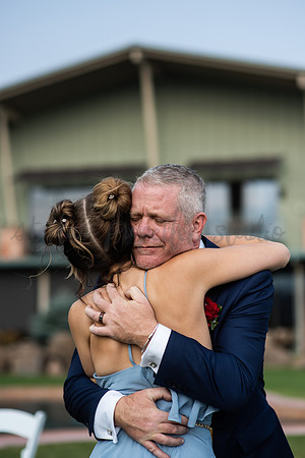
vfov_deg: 23.9
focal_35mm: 85
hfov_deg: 16.1
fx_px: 1080
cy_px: 229
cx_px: 152
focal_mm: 85
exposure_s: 1/3200
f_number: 2.2
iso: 160
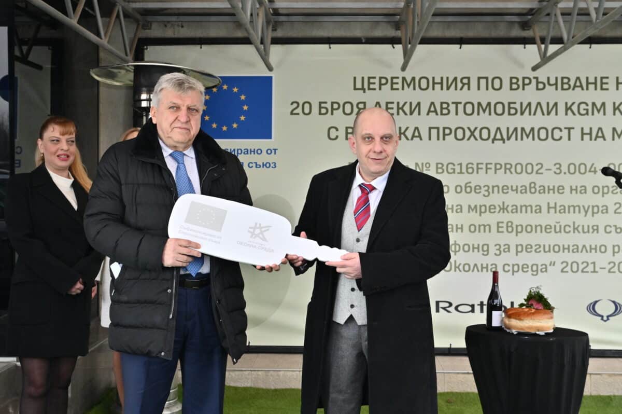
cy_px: 207
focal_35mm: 50
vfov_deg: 26.9
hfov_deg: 39.6
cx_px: 311
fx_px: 863
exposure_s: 1/500
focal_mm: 50
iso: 2500
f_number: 6.3
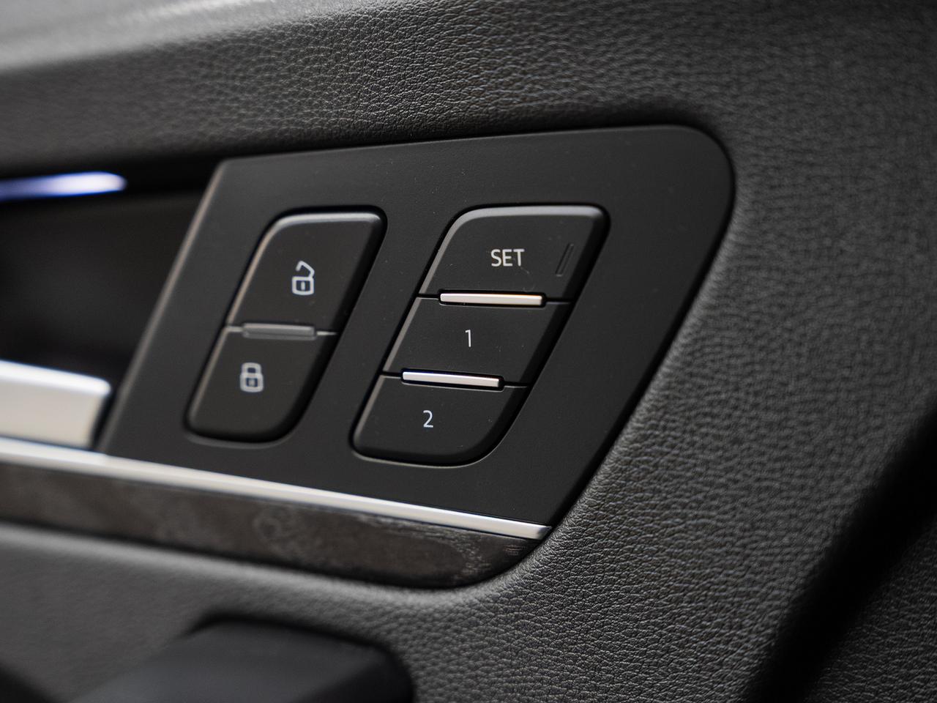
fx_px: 1777
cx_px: 468
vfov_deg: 22.4
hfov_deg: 29.5
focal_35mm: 66
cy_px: 352
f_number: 3.5
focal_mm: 60.7
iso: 1000
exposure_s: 1/40
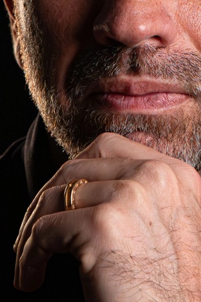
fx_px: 2204
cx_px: 135
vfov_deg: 7.8
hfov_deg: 5.2
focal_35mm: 263
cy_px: 192
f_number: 6.3
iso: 12800
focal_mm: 70
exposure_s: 1/500
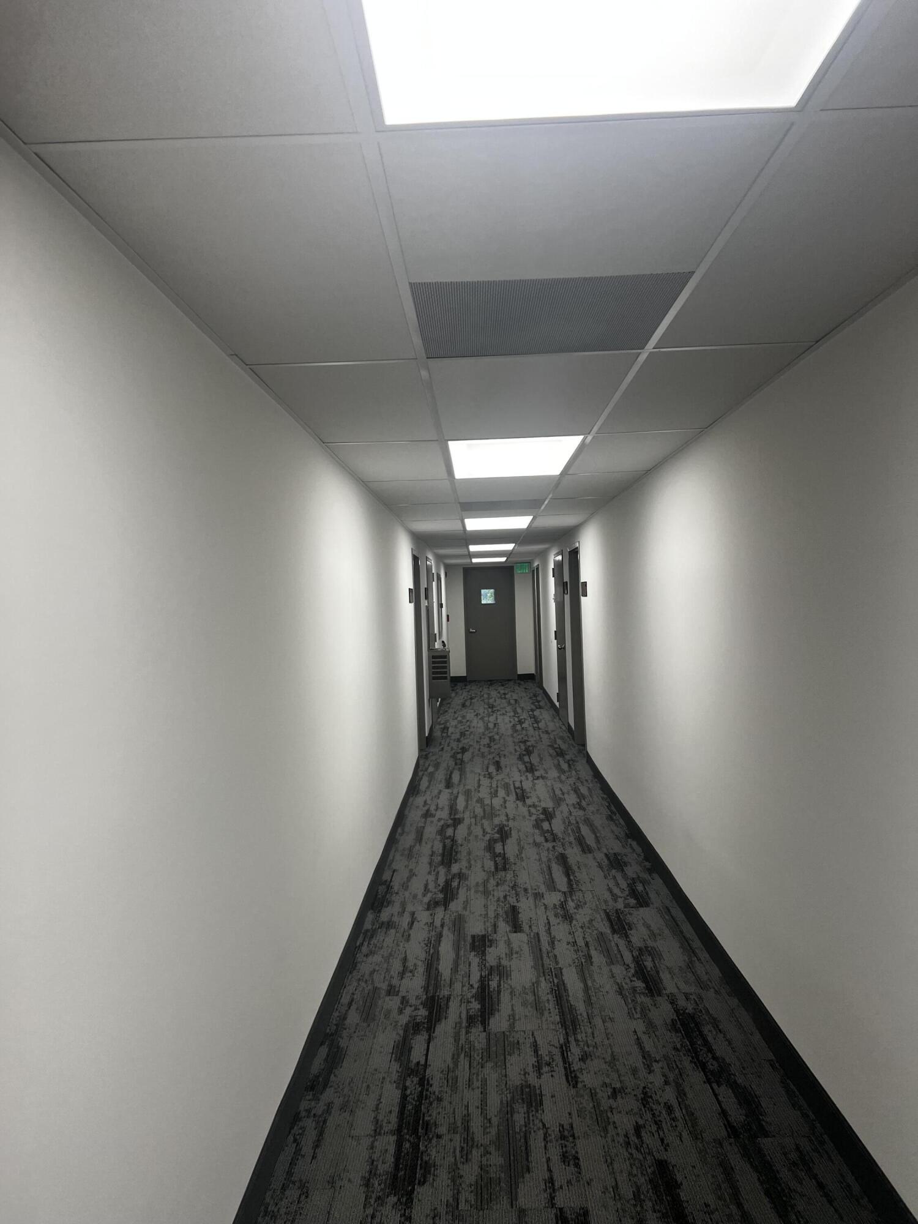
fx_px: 919
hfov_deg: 53.1
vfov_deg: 67.3
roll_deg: +1.5
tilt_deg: -1.8
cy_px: 612
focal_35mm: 26
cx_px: 459
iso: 40
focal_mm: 5.7
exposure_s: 1/120
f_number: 1.5
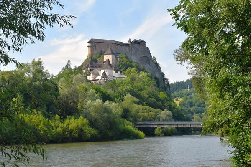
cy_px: 84
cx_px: 126
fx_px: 282
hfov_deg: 47.9
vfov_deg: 33.0
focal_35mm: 40
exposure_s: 1/320
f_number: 7.1
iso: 100
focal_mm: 27
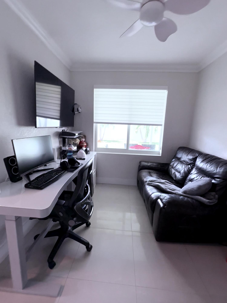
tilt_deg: -9.5
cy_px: 152
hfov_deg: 85.7
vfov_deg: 102.1
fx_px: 122
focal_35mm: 14
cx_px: 114
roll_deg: -1.4
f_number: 2.2
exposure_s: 1/150
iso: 16
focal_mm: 2.22
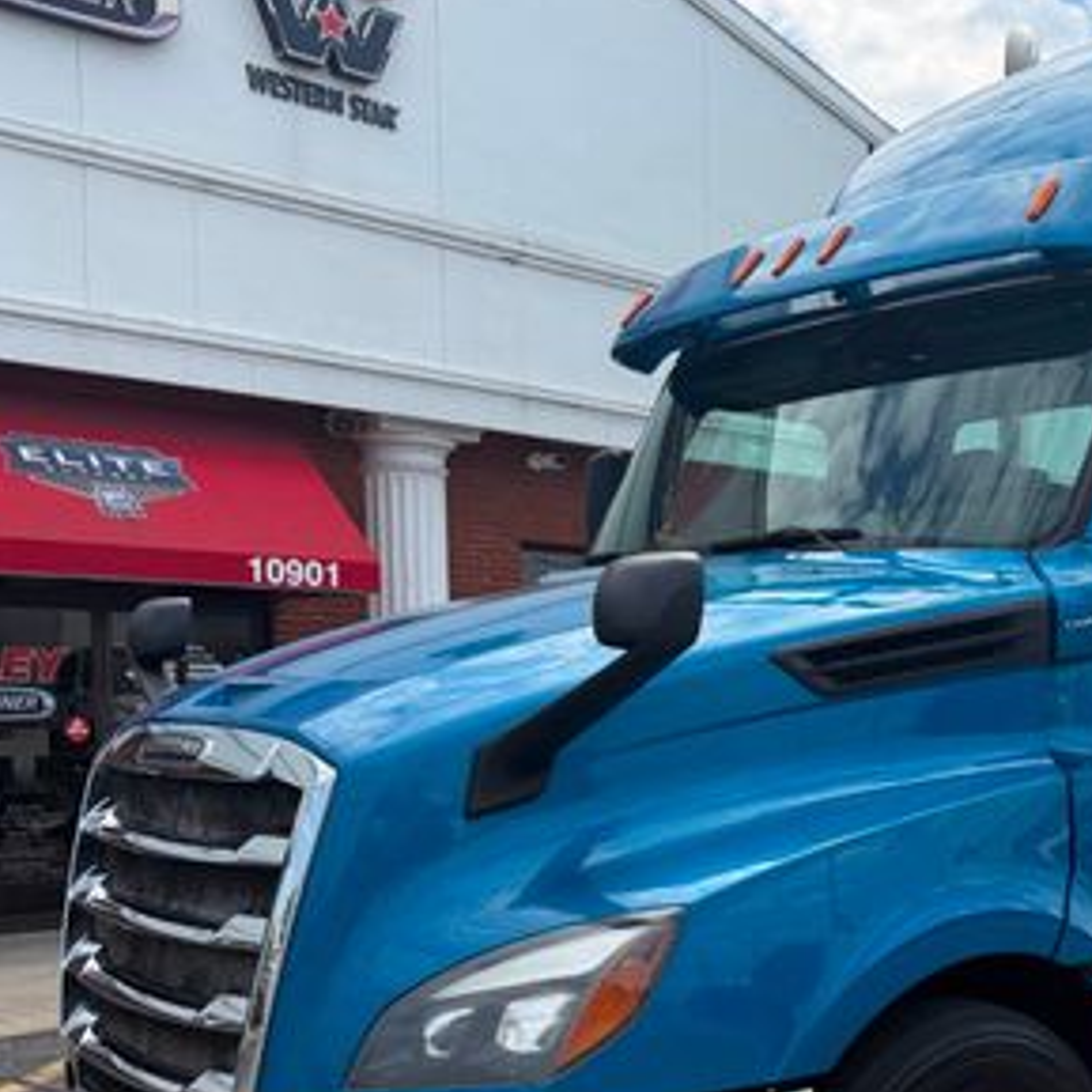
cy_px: 824
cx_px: 903
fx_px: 1677
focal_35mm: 47
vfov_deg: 35.2
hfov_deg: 34.7
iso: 100
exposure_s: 1/4975
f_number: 1.78
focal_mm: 6.76
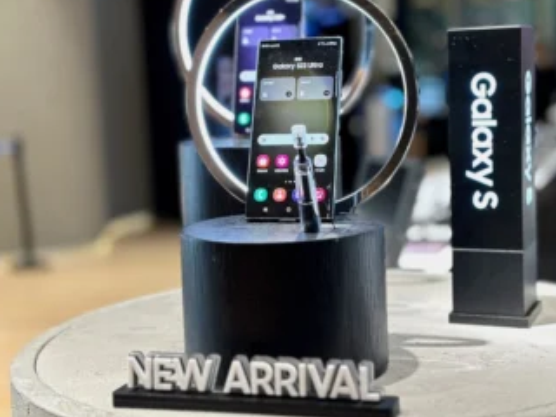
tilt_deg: -6.4
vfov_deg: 24.4
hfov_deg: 32.1
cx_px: 323
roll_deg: -0.1
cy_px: 179
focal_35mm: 60
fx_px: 964
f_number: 1.78
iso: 125
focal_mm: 6.86
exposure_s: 1/79
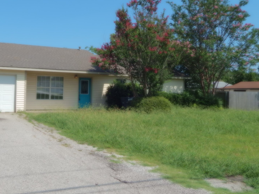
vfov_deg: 39.6
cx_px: 75
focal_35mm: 36
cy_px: 84
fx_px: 269
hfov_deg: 49.9
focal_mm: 4.5
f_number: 6.1
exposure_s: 1/640
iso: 125
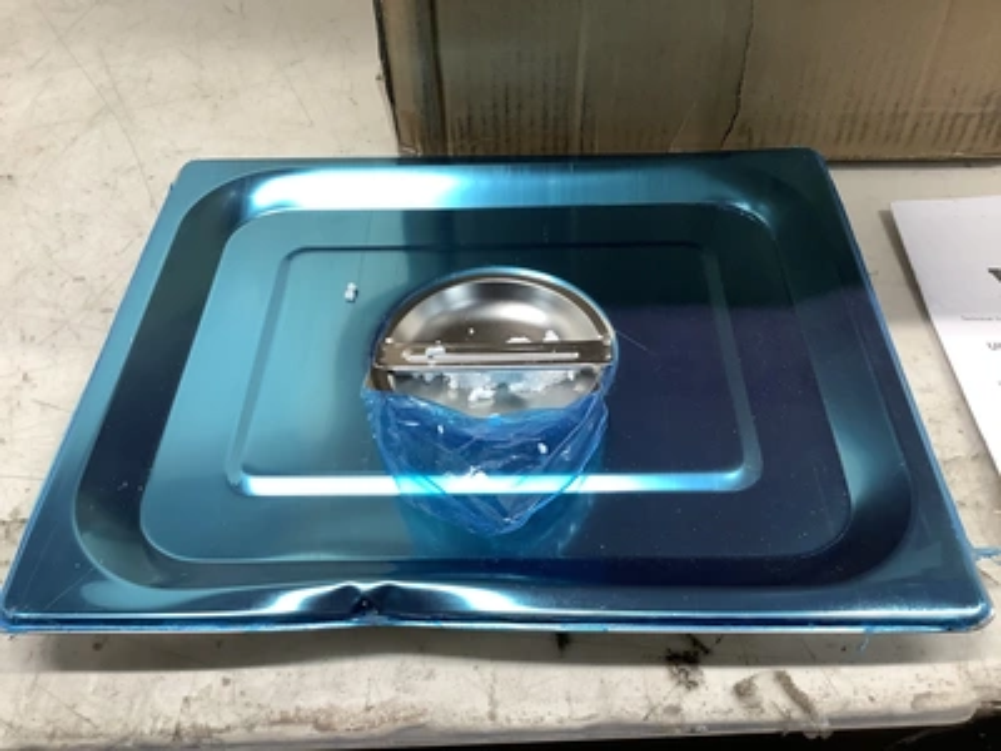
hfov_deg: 58.4
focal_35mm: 31
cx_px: 500
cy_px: 376
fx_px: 896
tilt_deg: -50.2
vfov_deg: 45.4
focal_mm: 3.3
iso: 64
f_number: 2.4
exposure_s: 1/60
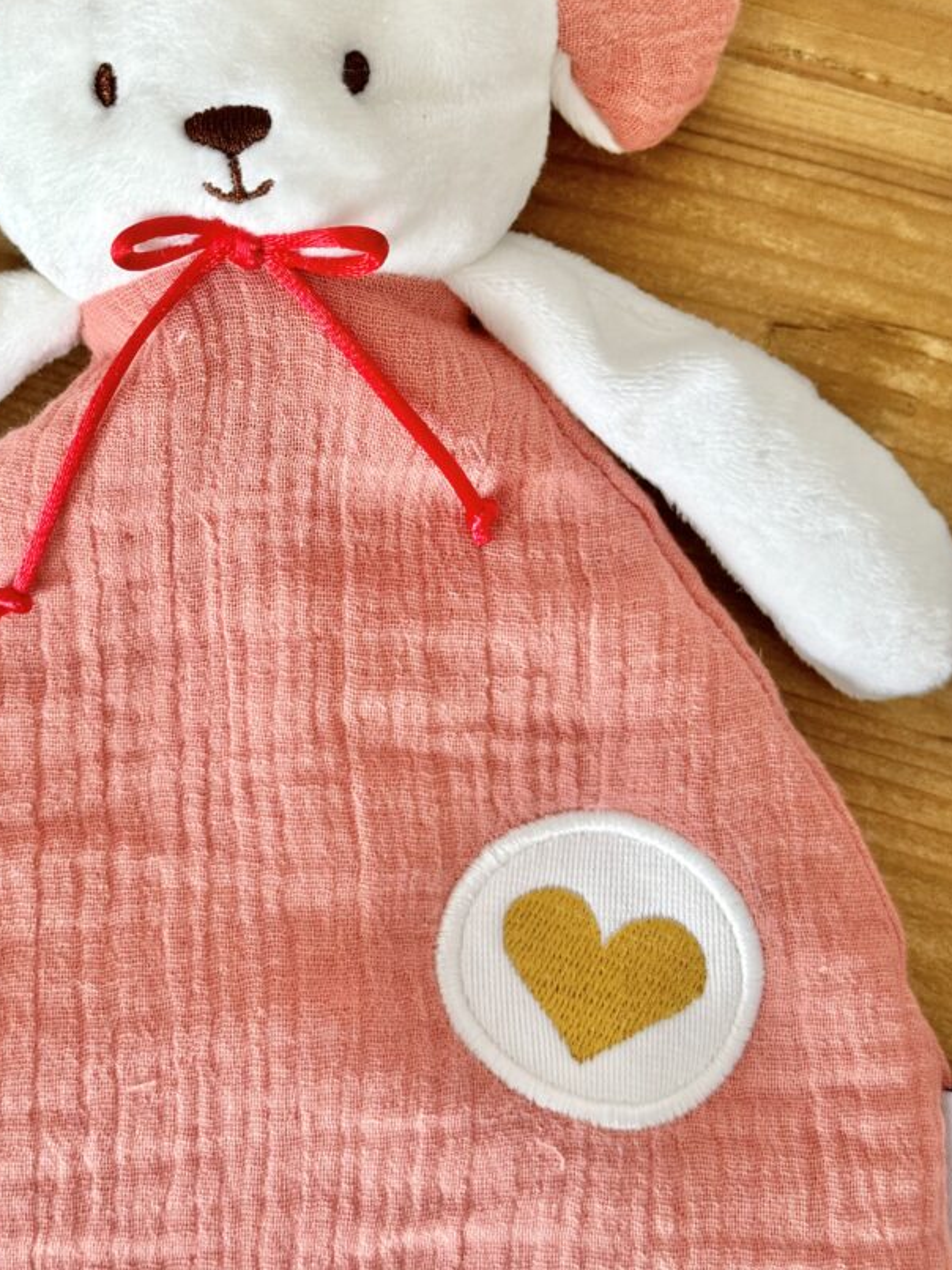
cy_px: 465
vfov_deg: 31.5
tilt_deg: -83.3
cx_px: 356
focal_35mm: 61
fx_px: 2238
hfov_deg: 24.0
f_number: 1.78
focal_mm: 6.76
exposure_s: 1/120
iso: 80
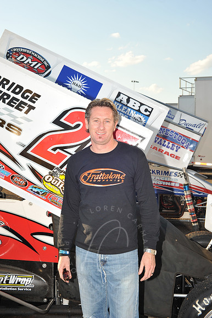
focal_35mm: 50
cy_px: 159
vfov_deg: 39.6
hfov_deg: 27.0
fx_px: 442
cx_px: 106
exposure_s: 1/160
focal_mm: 50
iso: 200
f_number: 10
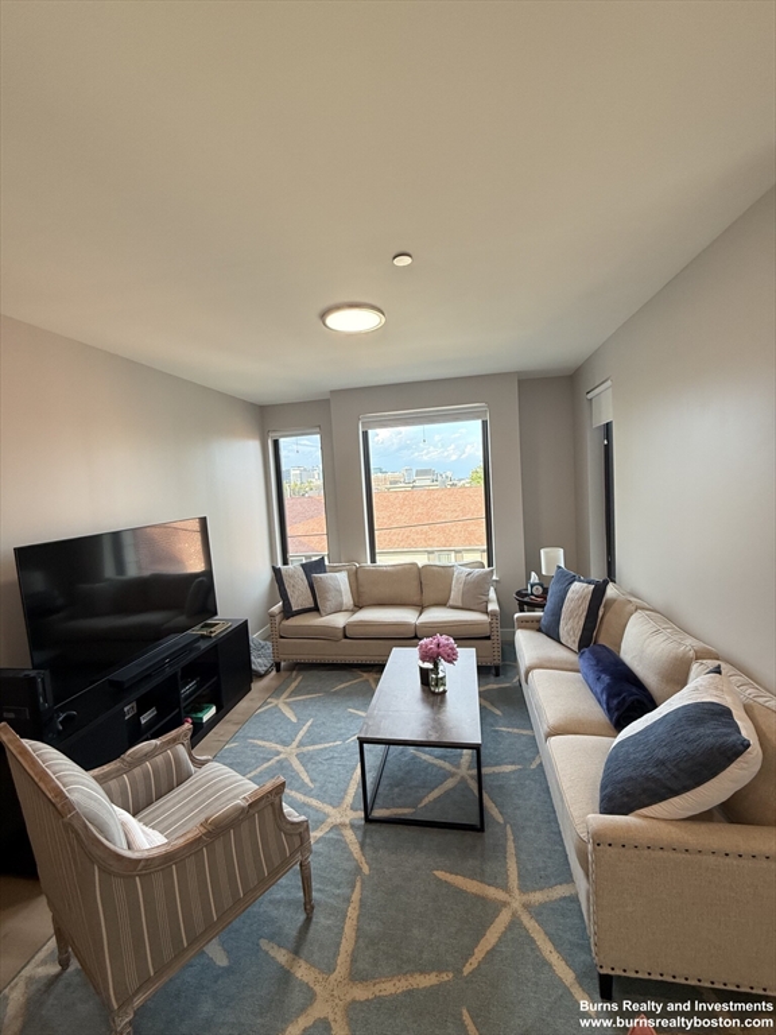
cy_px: 518
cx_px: 388
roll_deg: +3.4
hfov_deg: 85.7
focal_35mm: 14
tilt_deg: -3.3
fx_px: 418
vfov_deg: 102.1
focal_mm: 2.22
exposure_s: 1/120
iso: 200
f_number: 2.2
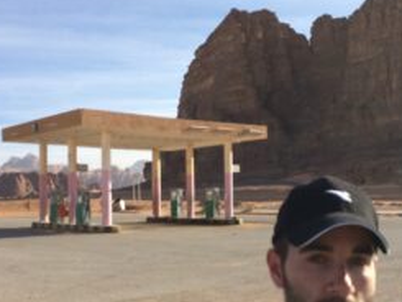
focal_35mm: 49
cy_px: 182
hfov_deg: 38.8
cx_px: 228
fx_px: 569
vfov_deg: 29.6
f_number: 2.2
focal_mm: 4.12
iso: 32
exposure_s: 1/2160
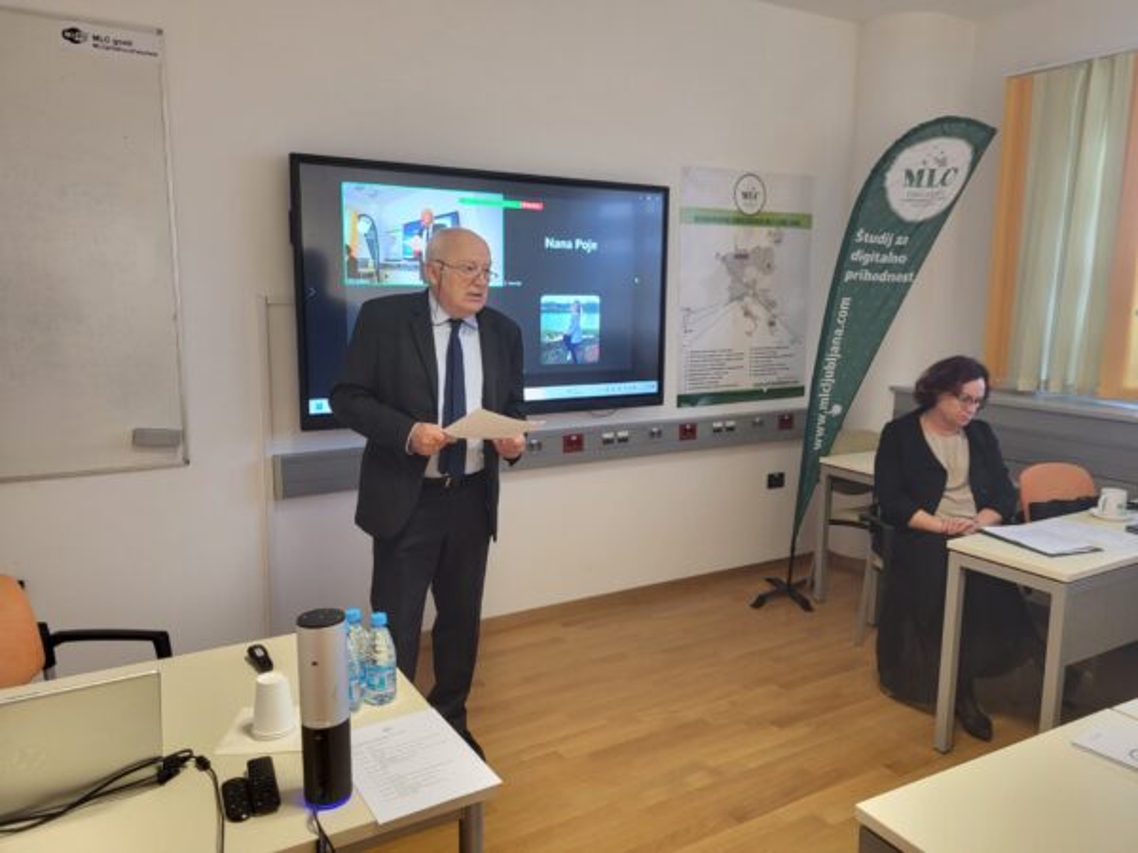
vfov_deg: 53.1
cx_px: 569
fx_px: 855
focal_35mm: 26
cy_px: 426
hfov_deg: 67.3
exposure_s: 1/50
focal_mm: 5.4
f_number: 1.8
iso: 250
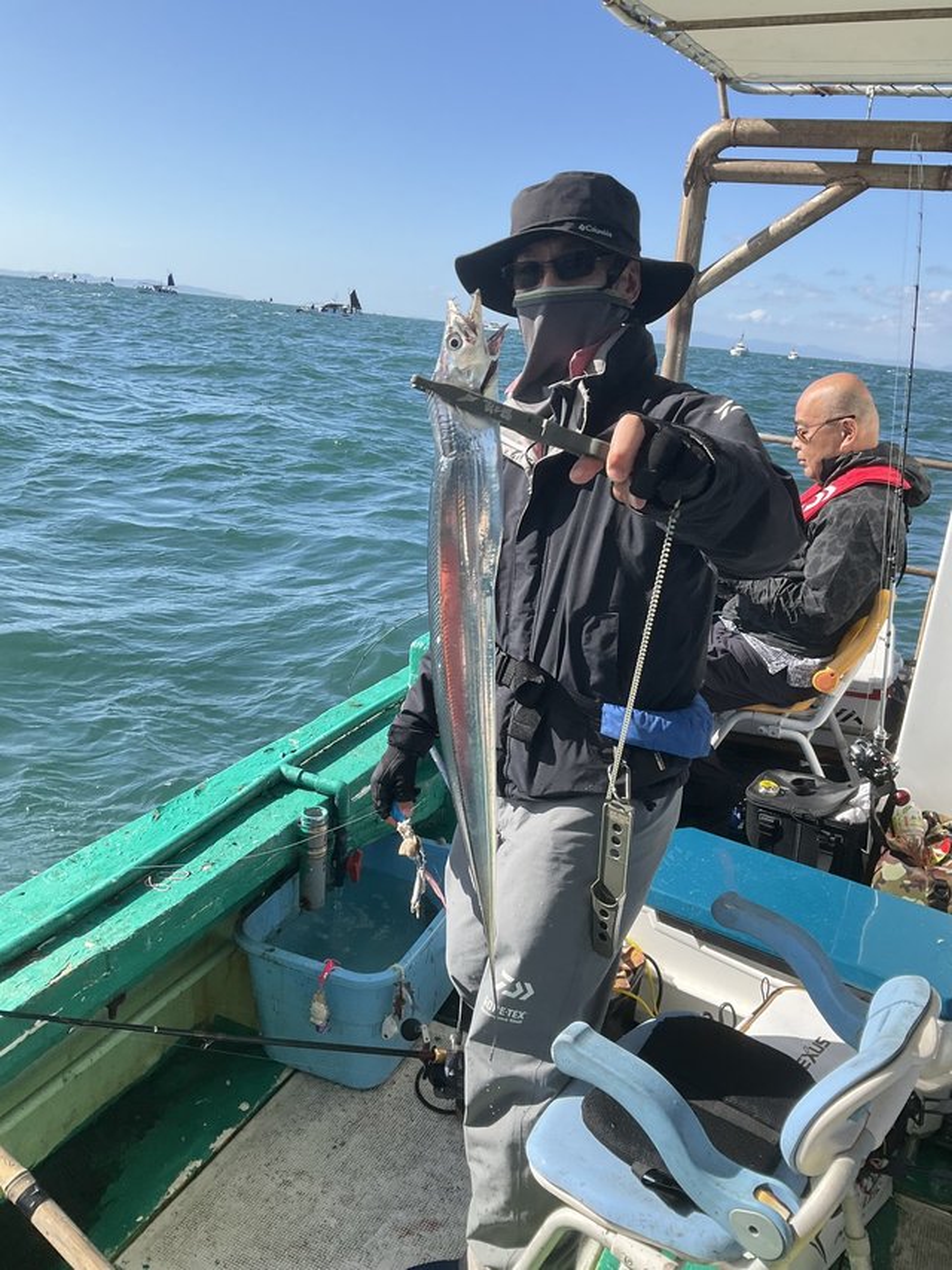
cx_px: 476
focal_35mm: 29
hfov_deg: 48.2
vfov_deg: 61.7
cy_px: 635
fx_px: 1064
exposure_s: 1/1076
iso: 25
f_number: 1.8
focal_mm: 3
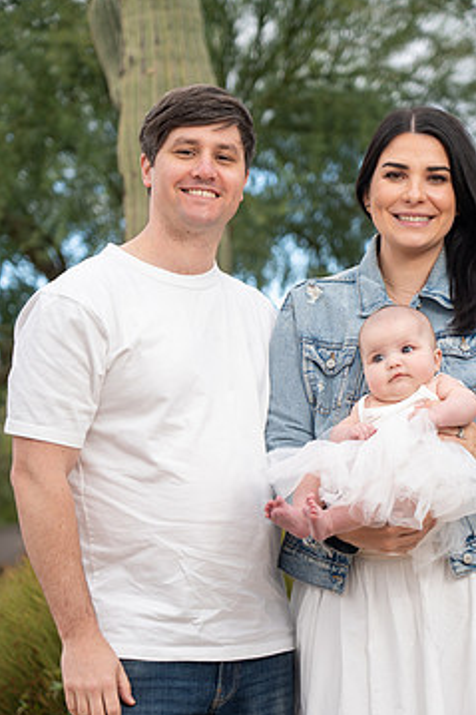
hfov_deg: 14.5
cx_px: 297
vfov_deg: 21.7
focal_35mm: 94
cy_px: 424
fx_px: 1866
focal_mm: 75
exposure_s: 1/200
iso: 100
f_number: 4
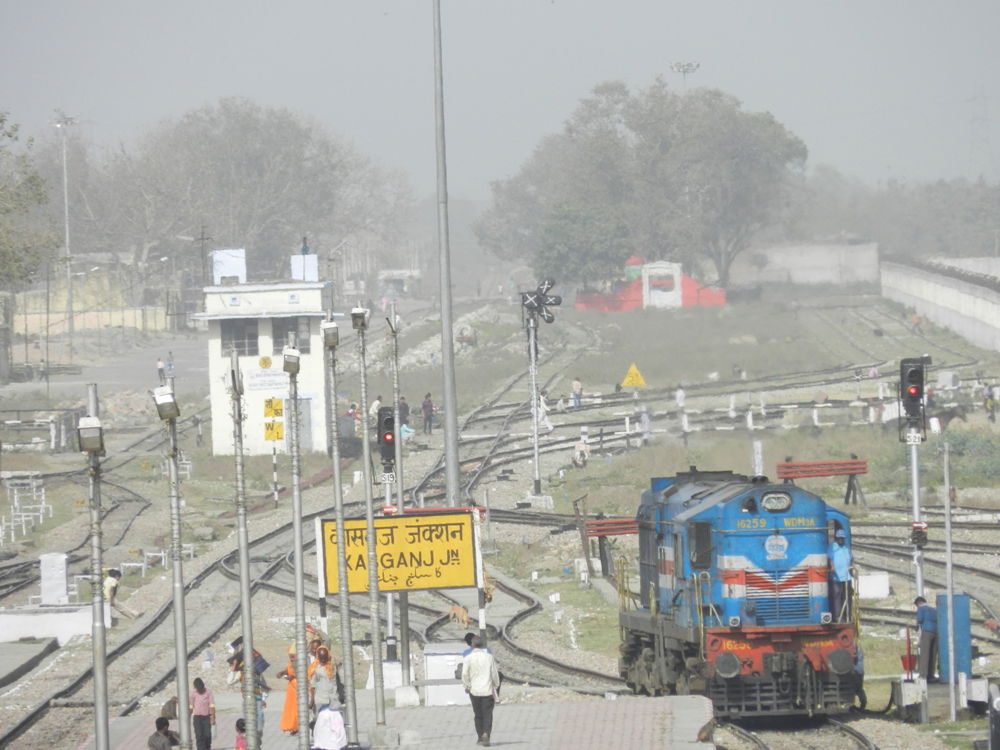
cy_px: 375
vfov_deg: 2.4
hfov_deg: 3.2
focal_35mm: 620
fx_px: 17911
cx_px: 500
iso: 160
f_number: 5.7
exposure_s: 1/800
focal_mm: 110.1
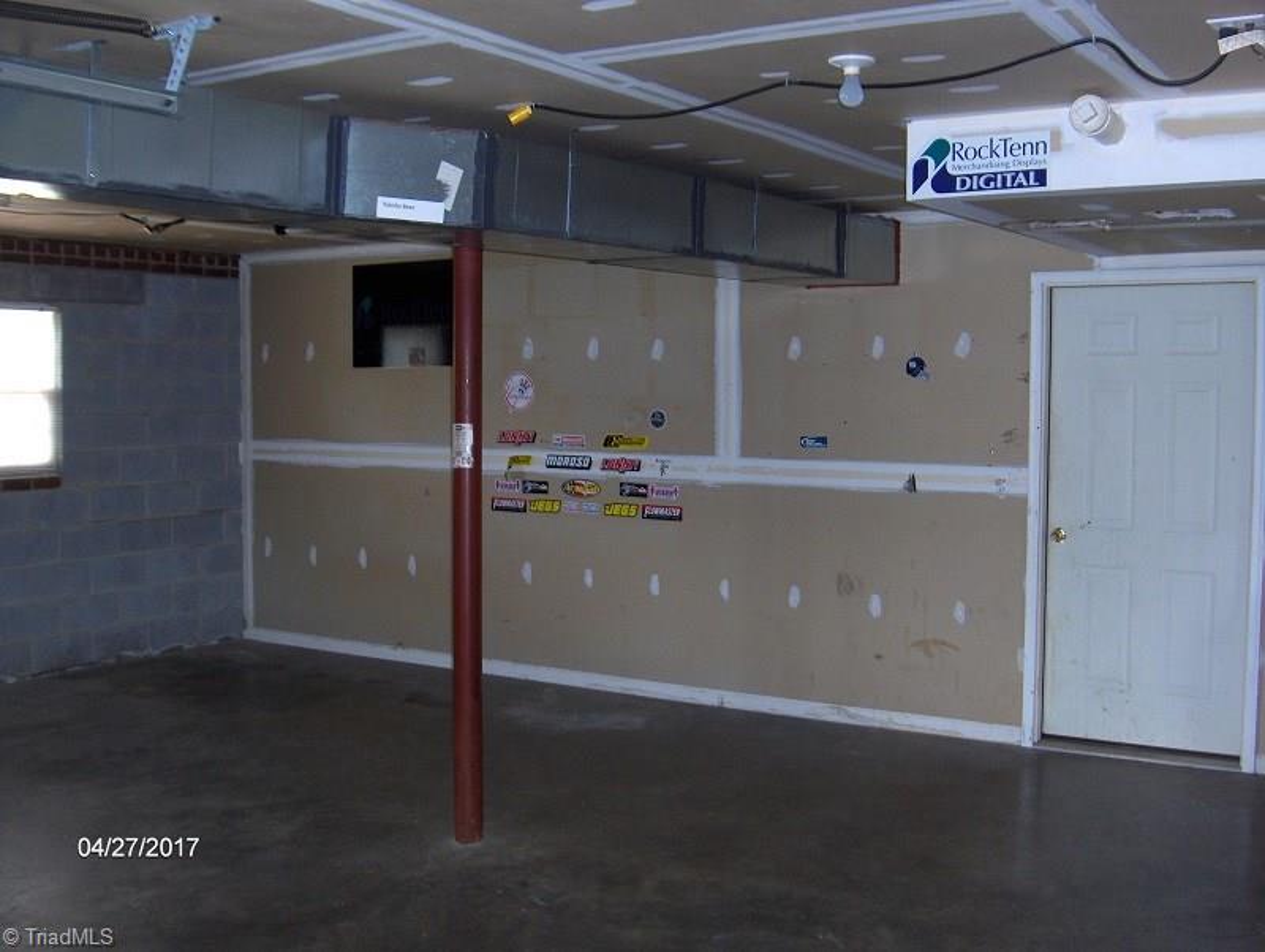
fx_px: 1427
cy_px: 476
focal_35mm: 39
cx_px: 632
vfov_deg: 36.9
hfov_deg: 47.8
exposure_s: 1/60
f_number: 2.8
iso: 100
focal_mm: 8
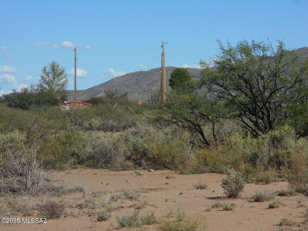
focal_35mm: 130
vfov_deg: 11.4
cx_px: 154
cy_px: 116
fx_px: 1157
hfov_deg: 15.2
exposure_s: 1/640
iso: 80
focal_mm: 23
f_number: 6.5
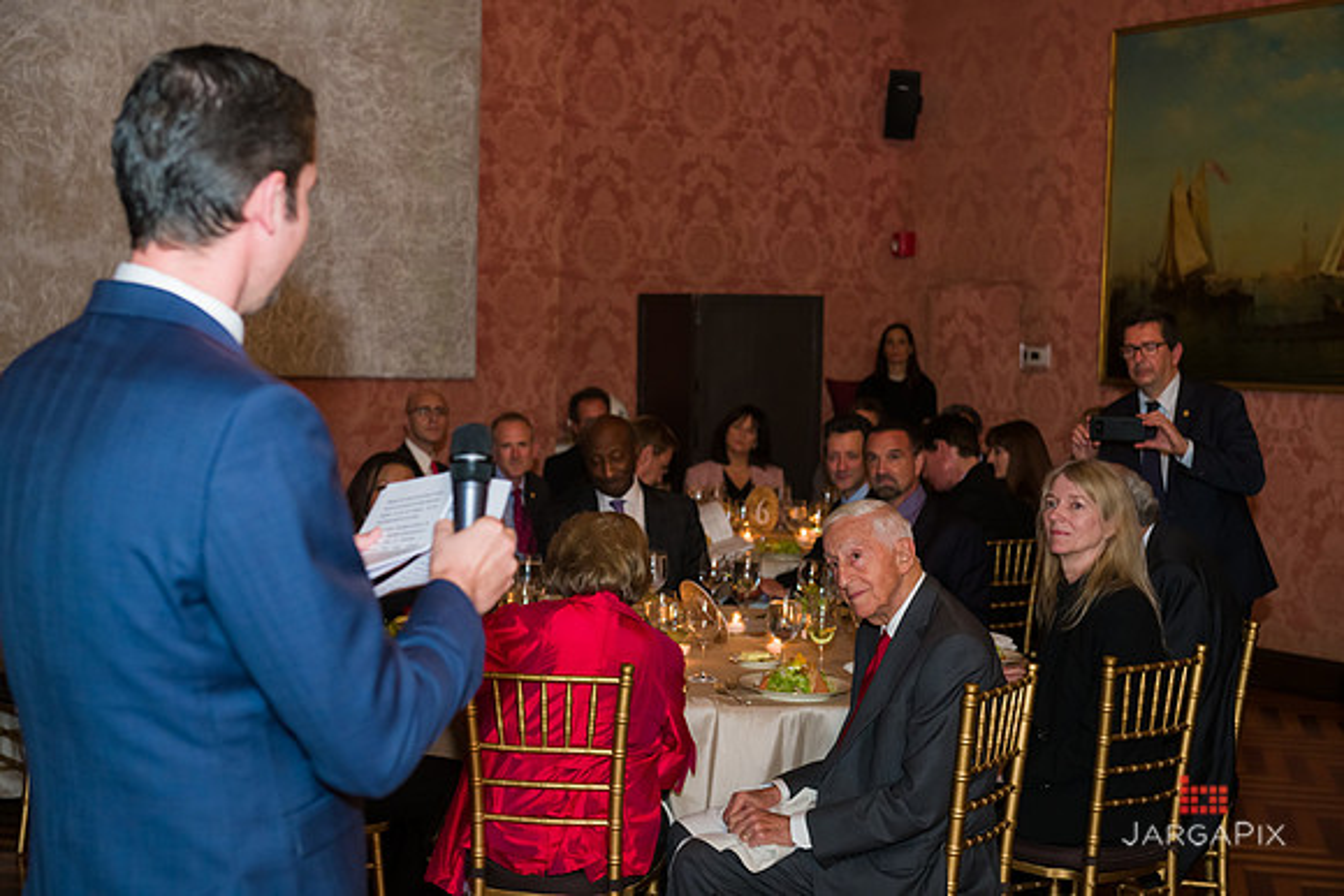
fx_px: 2166
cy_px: 448
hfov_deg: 34.5
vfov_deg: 23.4
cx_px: 672
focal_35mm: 58
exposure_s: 1/125
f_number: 4
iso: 1000
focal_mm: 58
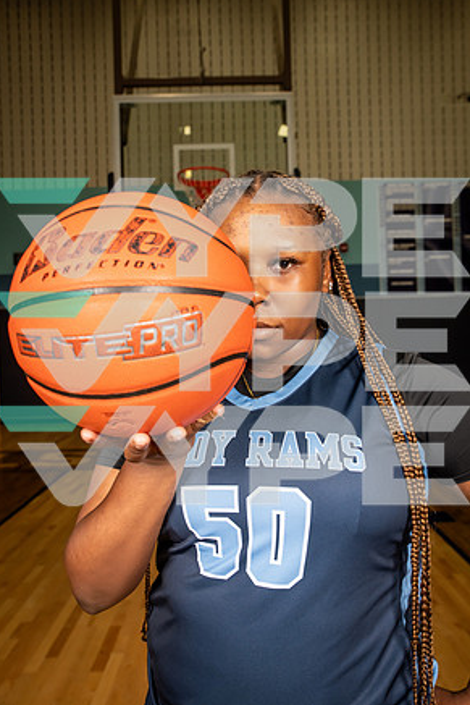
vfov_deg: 57.2
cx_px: 234
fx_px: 646
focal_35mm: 33
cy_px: 343
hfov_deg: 40.0
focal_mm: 32
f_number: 6.3
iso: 640
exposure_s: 1/320
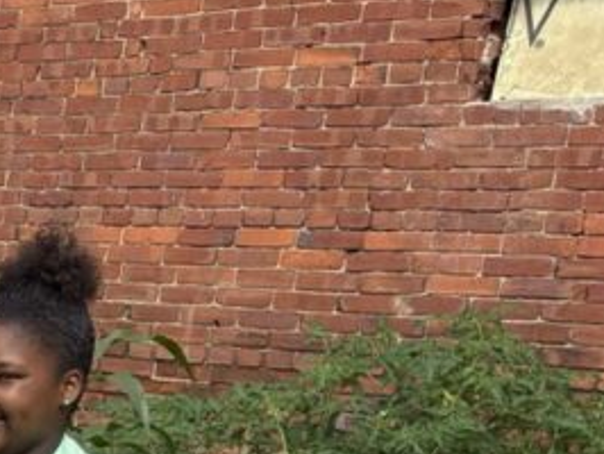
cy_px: 756
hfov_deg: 16.2
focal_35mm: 100
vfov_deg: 13.6
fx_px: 1746
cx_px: -522
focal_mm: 5.96
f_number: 1.6
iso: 50
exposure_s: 1/1626
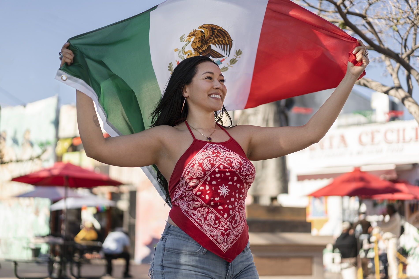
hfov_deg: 36.2
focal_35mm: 55
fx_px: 640
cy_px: 140
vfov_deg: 24.6
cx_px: 210
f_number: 1.8
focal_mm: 55
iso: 100
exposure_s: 1/2000
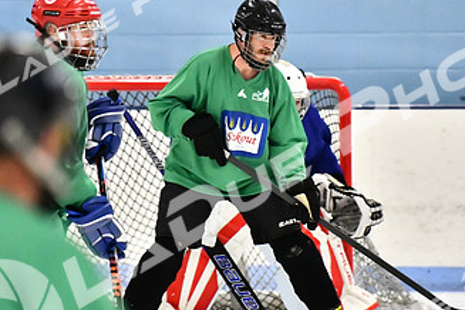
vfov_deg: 2.7
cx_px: 253
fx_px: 6522
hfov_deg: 4.1
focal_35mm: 505
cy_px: 177
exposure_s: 1/1600
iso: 8000
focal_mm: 190
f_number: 2.8
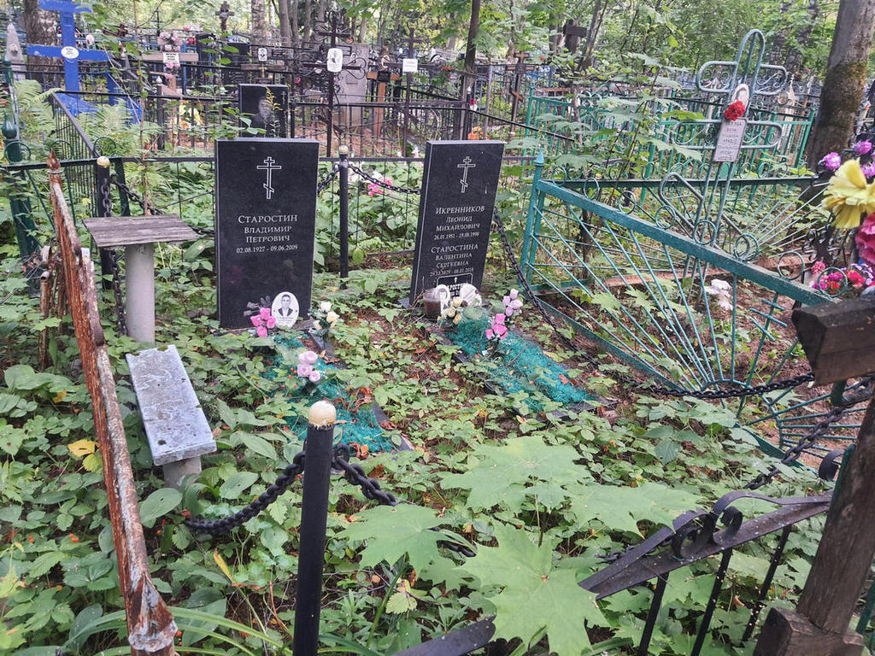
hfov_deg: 67.3
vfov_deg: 53.1
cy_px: 328
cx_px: 438
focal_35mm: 26
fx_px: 657
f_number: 1.7
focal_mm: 4.32
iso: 200
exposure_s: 1/100
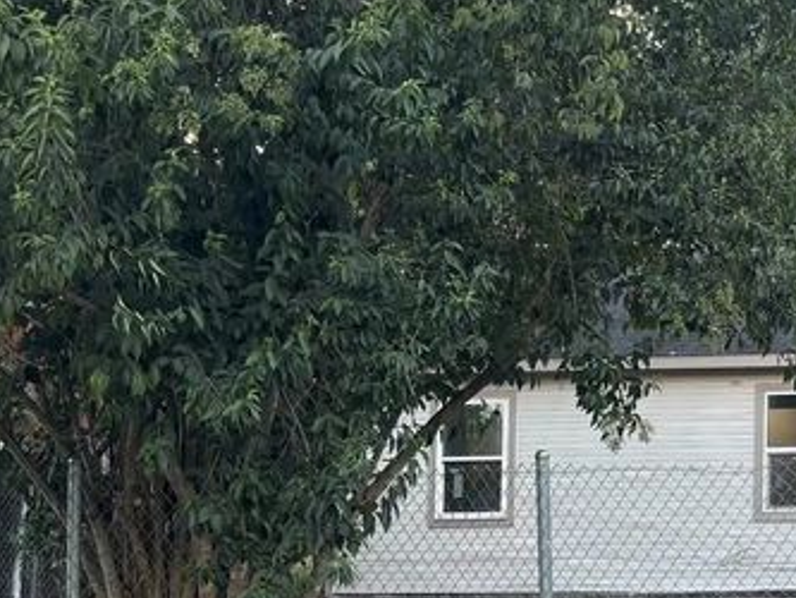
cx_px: 1049
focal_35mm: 80
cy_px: 337
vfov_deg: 18.4
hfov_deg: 21.9
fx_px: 1840
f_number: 1.6
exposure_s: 1/167
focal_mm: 5.96
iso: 64
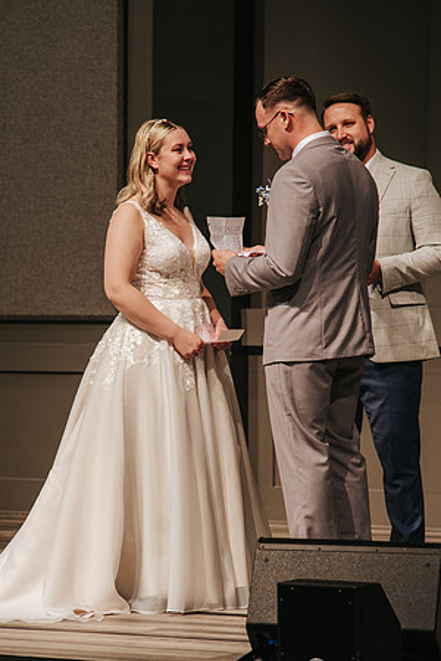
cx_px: 164
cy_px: 332
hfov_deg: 7.5
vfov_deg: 11.3
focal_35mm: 182
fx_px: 3347
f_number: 4
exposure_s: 1/200
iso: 900
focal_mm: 120
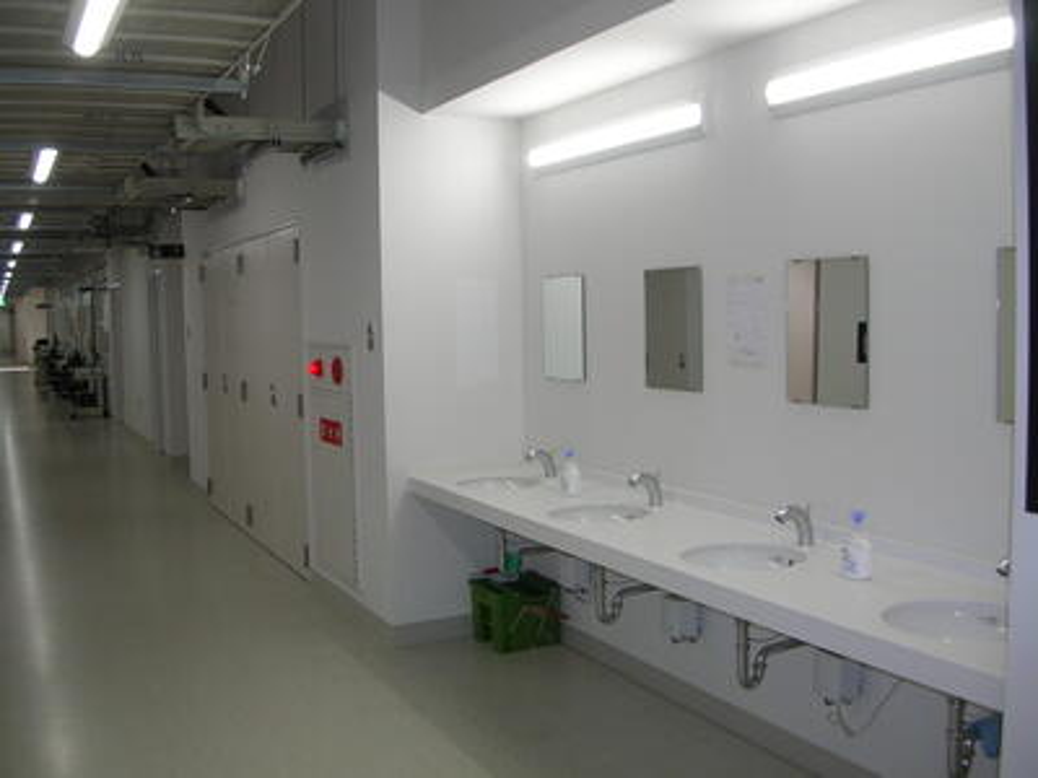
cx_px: 519
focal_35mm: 35
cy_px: 389
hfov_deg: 52.6
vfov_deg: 40.7
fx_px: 1050
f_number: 2.8
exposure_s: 1/30
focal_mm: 5.8
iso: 50
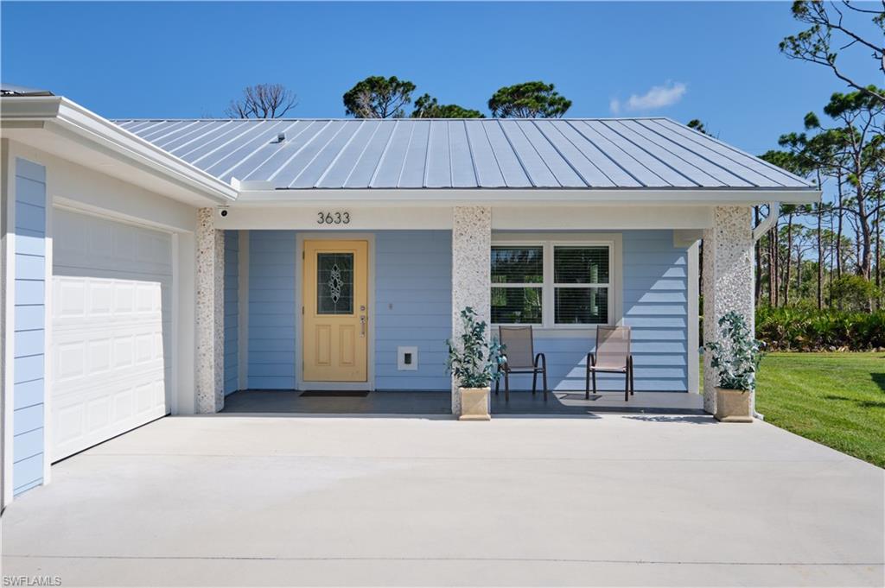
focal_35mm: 33
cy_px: 294
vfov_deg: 39.9
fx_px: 811
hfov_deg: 57.3
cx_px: 442
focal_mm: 21.9
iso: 200
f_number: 8
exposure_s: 1/500
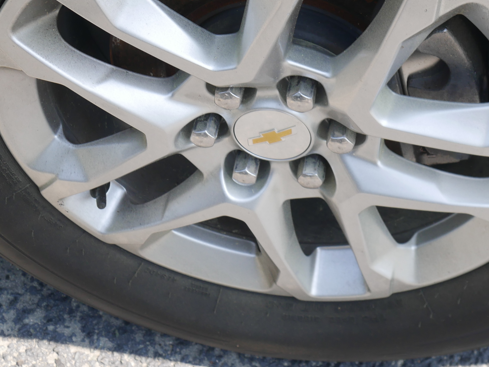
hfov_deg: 27.0
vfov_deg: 20.2
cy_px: 67
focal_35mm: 72
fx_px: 1017
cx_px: 281
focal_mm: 16
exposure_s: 1/250
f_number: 5.6
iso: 200
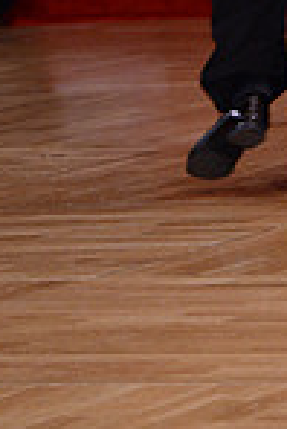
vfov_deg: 4.4
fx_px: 5595
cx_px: 402
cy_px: -304
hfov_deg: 2.9
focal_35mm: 469
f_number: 4
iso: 1600
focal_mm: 120
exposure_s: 1/250
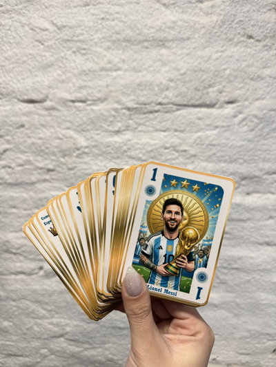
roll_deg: -2.4
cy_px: 184
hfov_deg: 56.8
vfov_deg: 71.6
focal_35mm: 24
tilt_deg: -11.6
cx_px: 138
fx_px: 255
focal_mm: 6.86
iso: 125
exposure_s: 1/50
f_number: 1.78
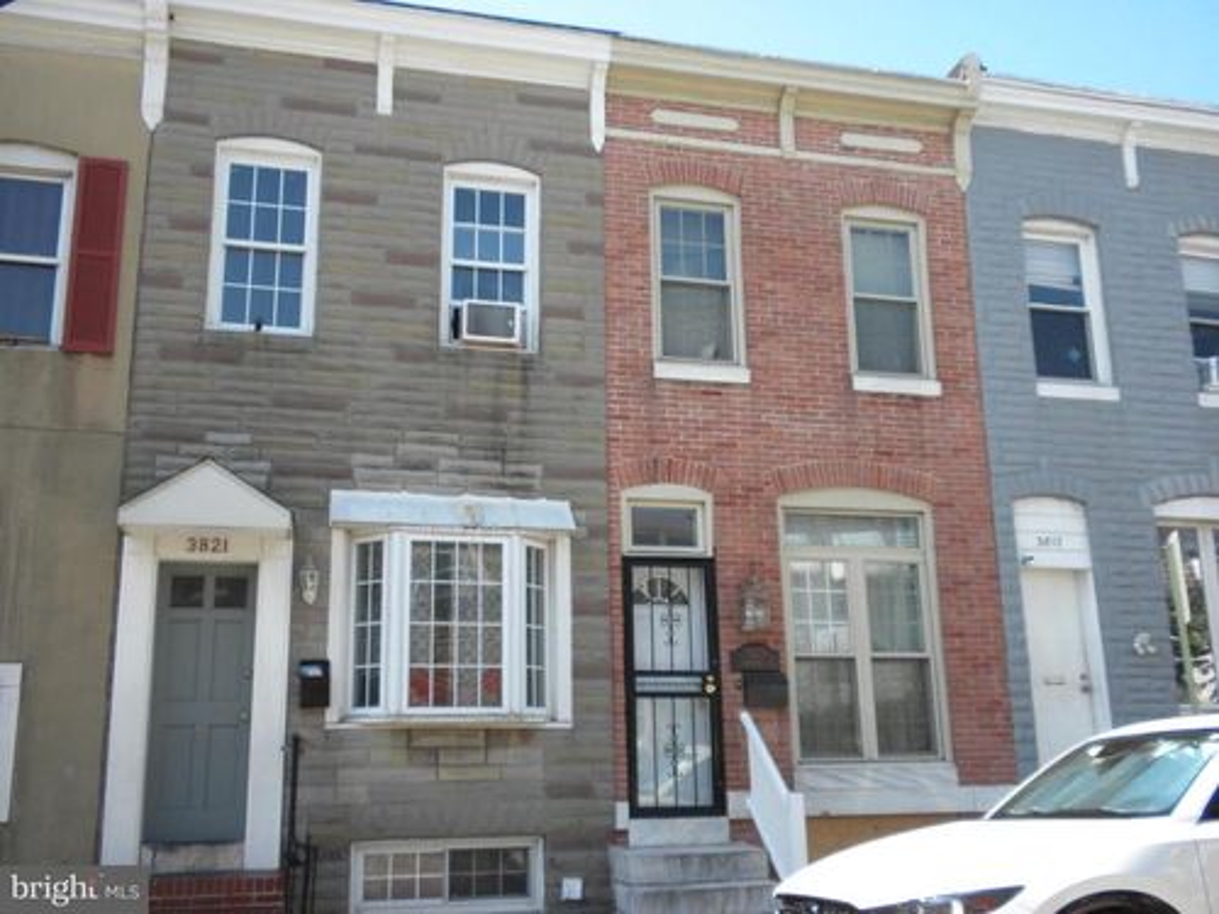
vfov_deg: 38.7
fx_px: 1303
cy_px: 457
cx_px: 610
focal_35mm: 37
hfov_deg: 50.1
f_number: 3.5
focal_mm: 6.6
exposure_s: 1/455
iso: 107
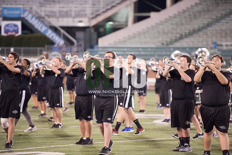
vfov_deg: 6.9
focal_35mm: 200
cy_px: 78
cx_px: 116
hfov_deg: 10.3
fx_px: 1289
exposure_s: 1/320
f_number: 2.8
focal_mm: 200
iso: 1000
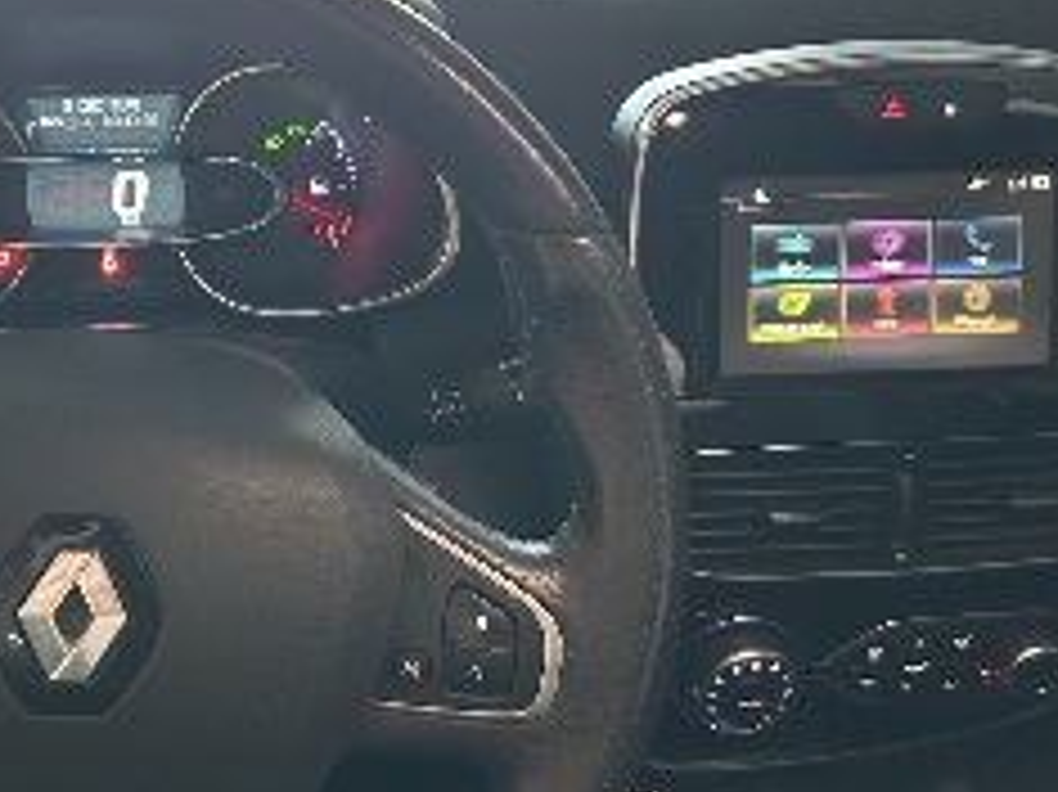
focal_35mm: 46
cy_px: 387
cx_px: 315
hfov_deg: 40.5
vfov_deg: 31.5
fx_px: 1405
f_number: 1.5
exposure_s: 1/33
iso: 500
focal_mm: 5.7
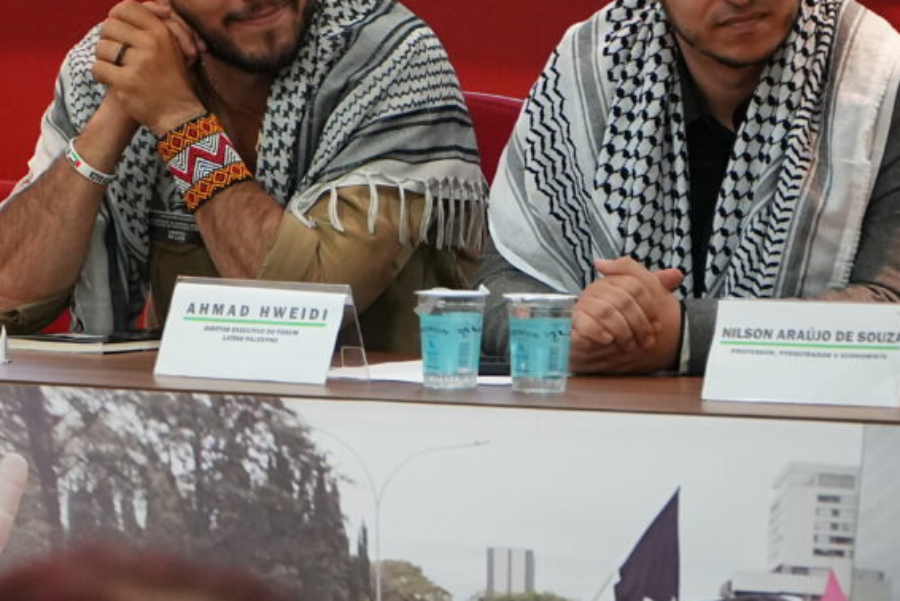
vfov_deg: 6.3
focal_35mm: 217
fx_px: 5428
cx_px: 242
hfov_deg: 9.5
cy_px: 109
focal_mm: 80
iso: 4000
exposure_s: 1/100
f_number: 4
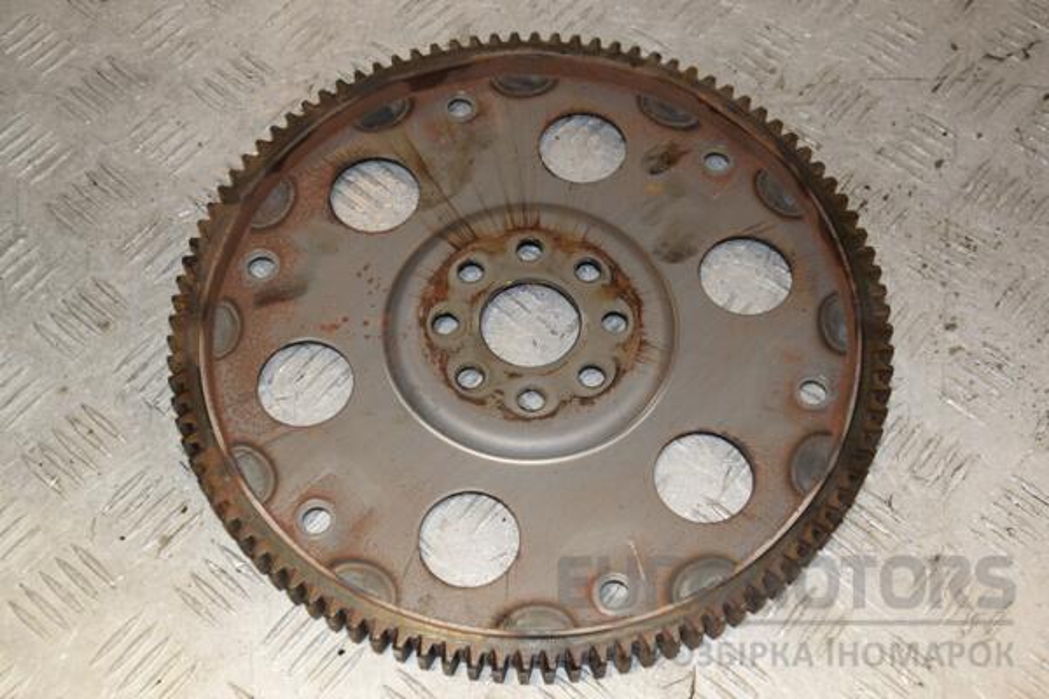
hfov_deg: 41.1
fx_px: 1399
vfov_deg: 28.1
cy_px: 350
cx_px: 524
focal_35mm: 48
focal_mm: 32
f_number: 7.1
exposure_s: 1/200
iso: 800
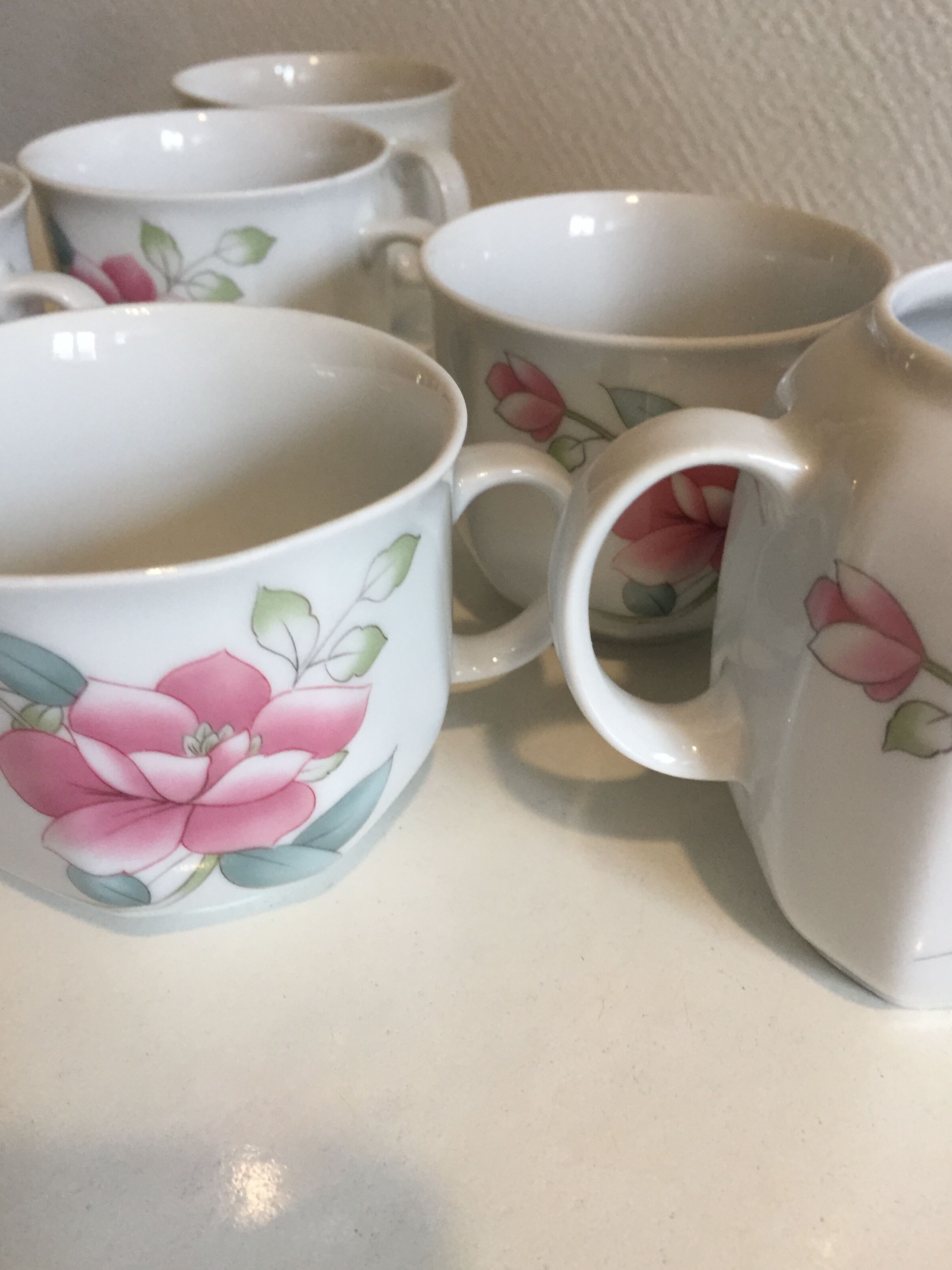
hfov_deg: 46.8
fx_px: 1100
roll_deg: -0.2
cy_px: 628
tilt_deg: -34.7
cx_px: 465
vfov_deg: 60.0
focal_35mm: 30
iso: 80
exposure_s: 1/33
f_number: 2.2
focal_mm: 4.15
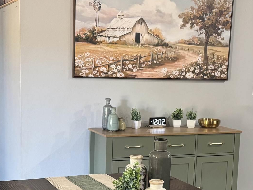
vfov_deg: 20.8
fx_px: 512
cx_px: 125
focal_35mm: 70
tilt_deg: -8.5
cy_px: 143
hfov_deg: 27.8
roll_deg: -1.7
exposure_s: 1/60
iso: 400
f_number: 1.78
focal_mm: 6.76
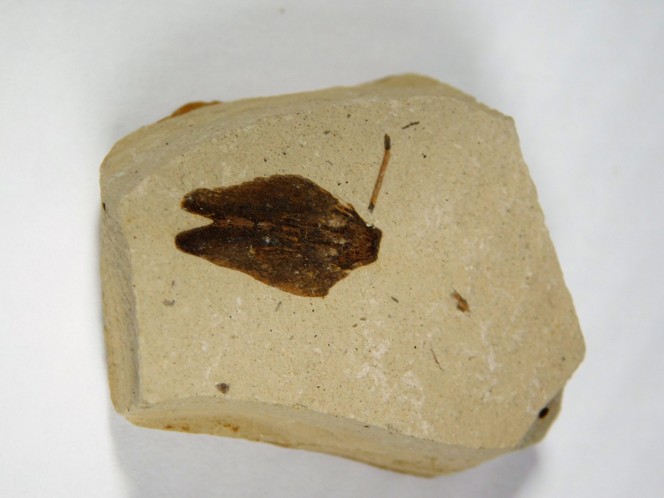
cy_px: 249
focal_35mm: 91
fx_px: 1746
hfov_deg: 21.5
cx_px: 332
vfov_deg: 16.2
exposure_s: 1/125
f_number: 4.5
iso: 125
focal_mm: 16.1
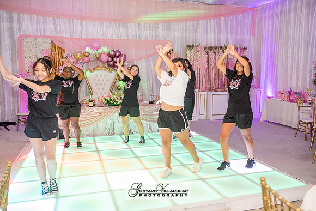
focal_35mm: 31
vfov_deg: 42.3
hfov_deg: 60.3
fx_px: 272
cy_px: 106
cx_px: 158
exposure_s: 1/60
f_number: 4
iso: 1250
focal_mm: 31
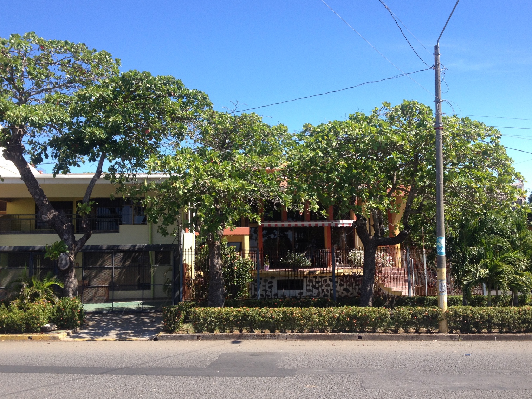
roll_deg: +0.9
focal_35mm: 37
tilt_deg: +2.7
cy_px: 202
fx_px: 569
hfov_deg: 50.1
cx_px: 259
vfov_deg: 38.7
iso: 50
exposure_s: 1/789
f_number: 2.4
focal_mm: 4.28
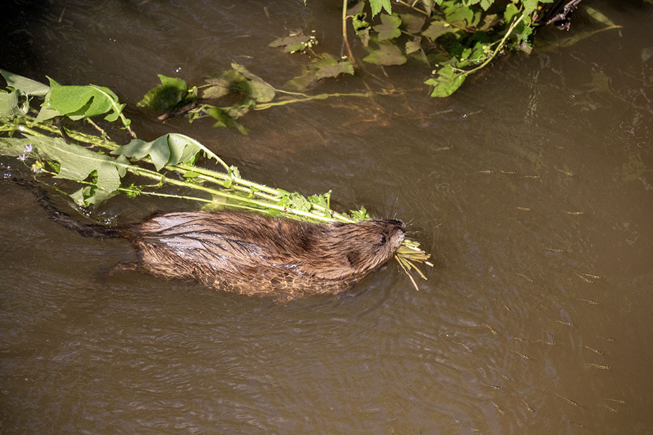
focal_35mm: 200
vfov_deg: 6.9
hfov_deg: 10.3
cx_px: 326
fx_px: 3628
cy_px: 218
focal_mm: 200
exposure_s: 1/2000
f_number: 10
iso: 2500
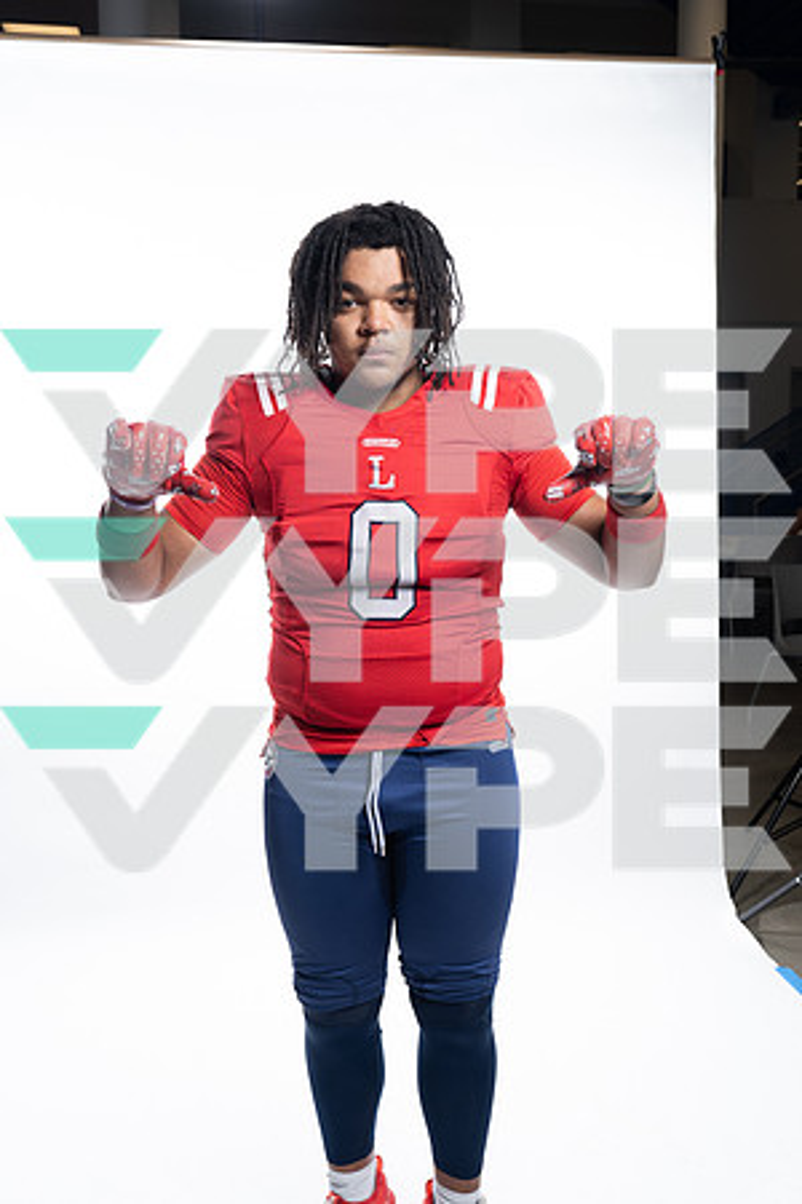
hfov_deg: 37.9
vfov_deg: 54.4
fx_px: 1169
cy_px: 602
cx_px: 401
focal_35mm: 35
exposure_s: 1/250
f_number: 5.6
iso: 200
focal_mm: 35
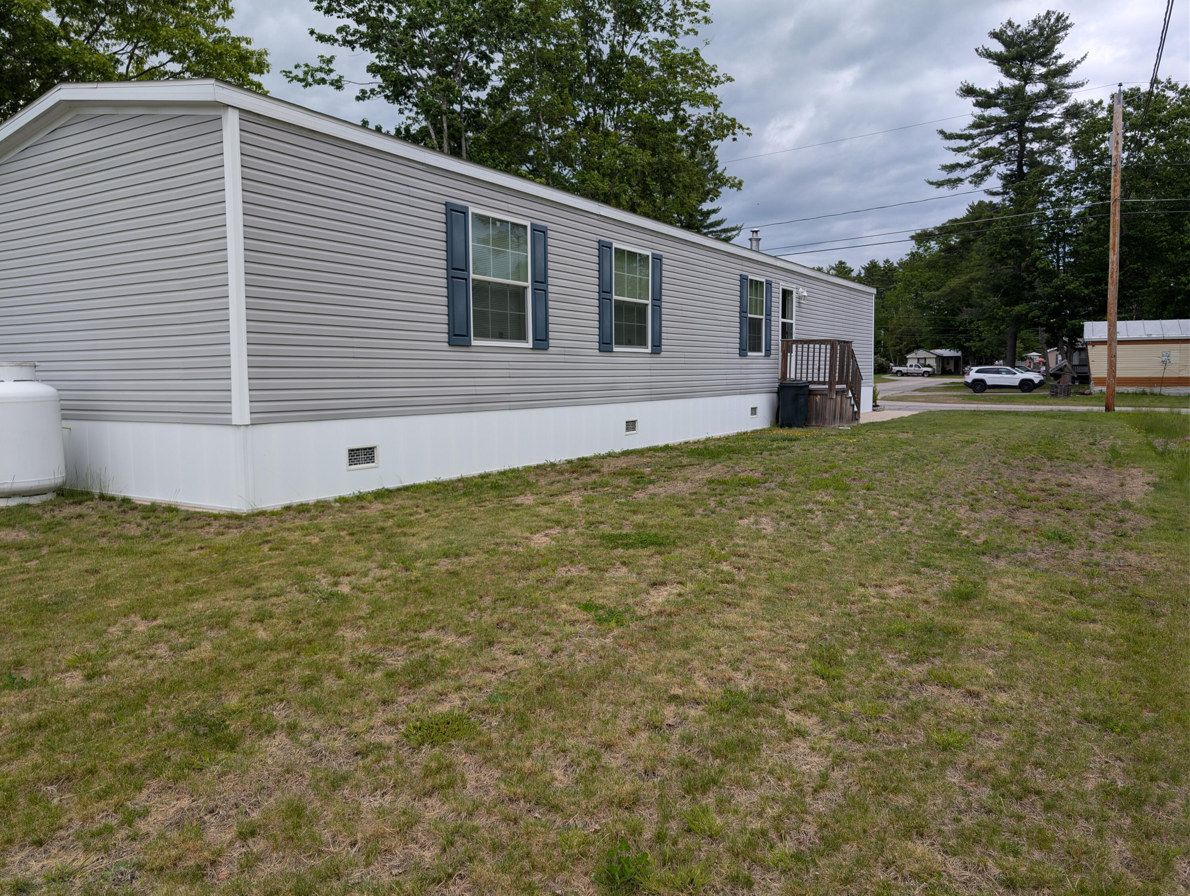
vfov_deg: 56.9
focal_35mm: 24
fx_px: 826
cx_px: 595
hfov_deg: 71.5
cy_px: 448
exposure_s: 1/681
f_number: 1.68
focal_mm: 6.9
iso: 17
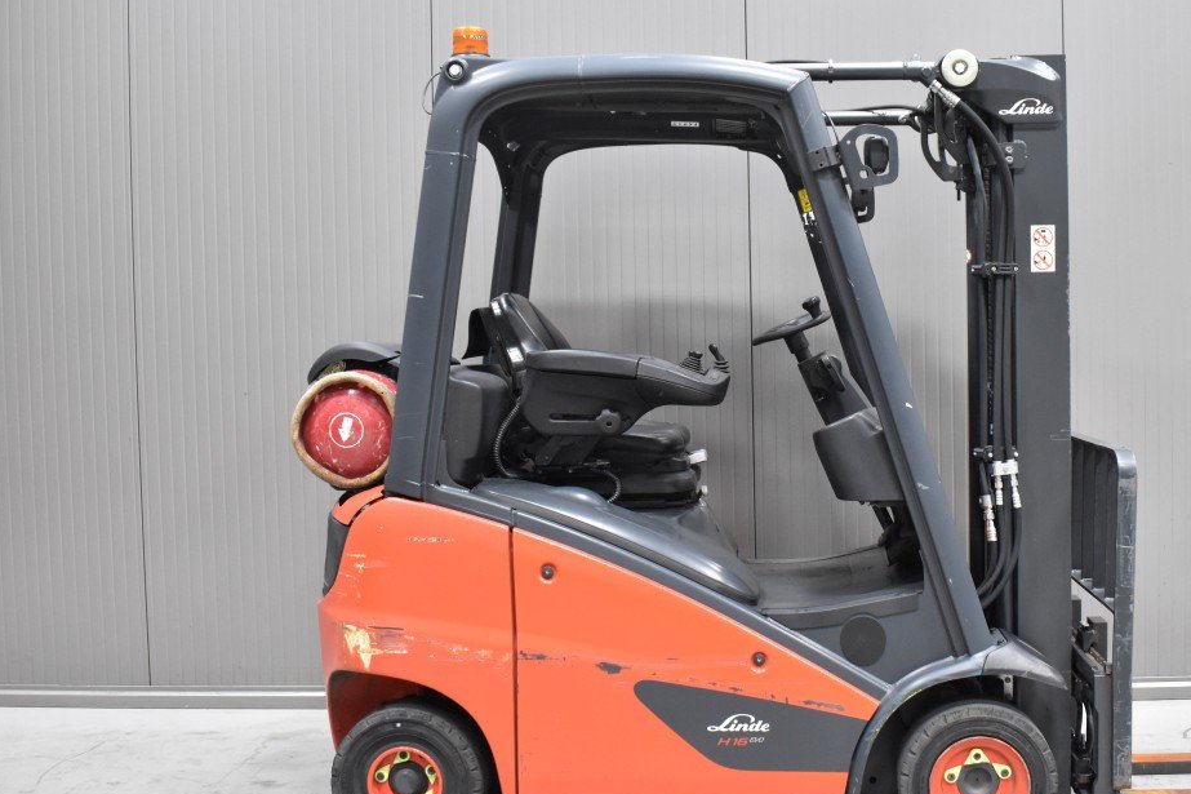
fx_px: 1290
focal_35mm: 39
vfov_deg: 34.2
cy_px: 400
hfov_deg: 49.1
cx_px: 747
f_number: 5
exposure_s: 1/20
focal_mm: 20
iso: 1600
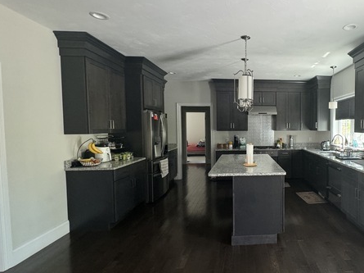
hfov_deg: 74.8
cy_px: 137
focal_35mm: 21
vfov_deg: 63.4
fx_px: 221
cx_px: 261
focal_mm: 2.22
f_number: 2.2
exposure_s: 1/61
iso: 320
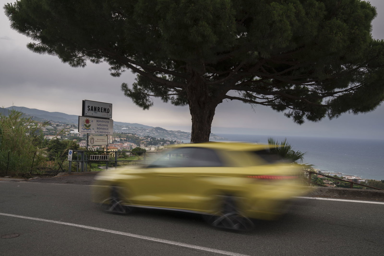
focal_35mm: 34
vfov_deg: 38.9
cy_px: 128
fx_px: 363
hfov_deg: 55.8
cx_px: 192
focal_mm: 34
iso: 100
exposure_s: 1/15
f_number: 13
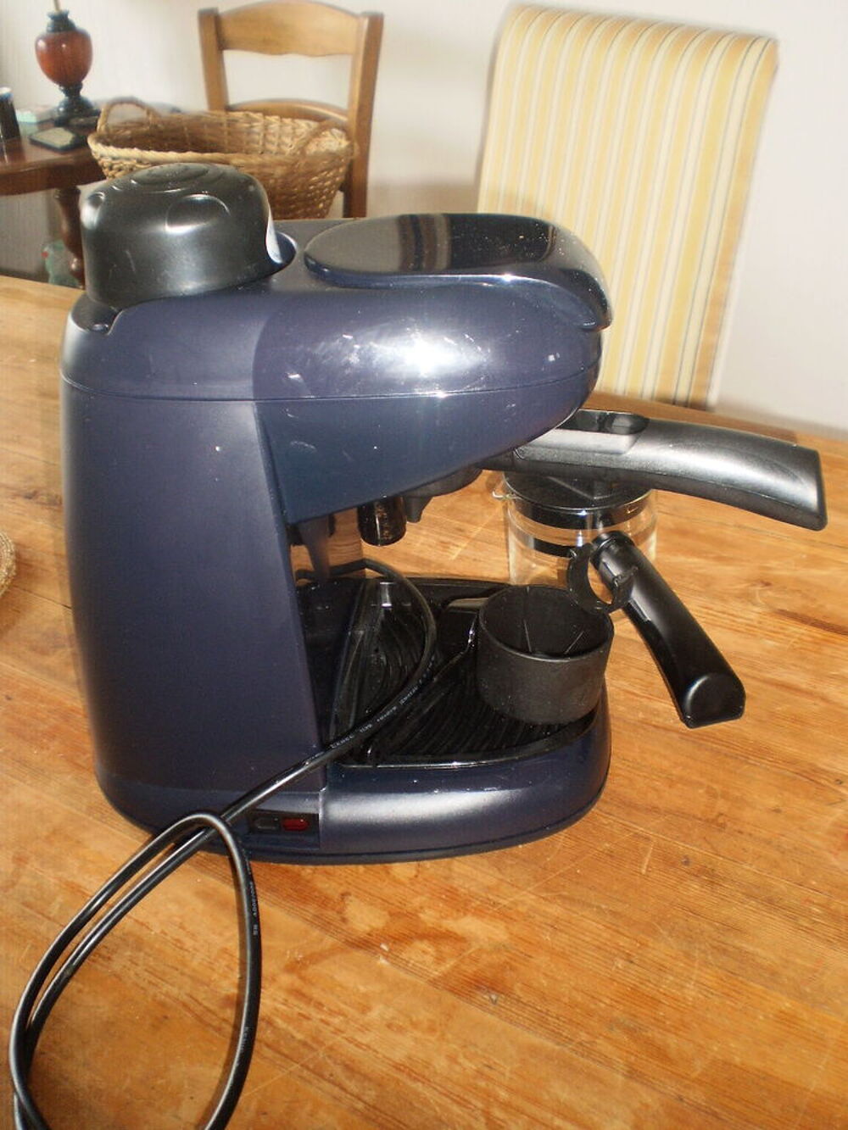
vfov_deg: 51.4
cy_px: 565
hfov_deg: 39.7
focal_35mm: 36
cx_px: 424
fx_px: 1176
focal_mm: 6.3
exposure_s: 1/30
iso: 125
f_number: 3.1
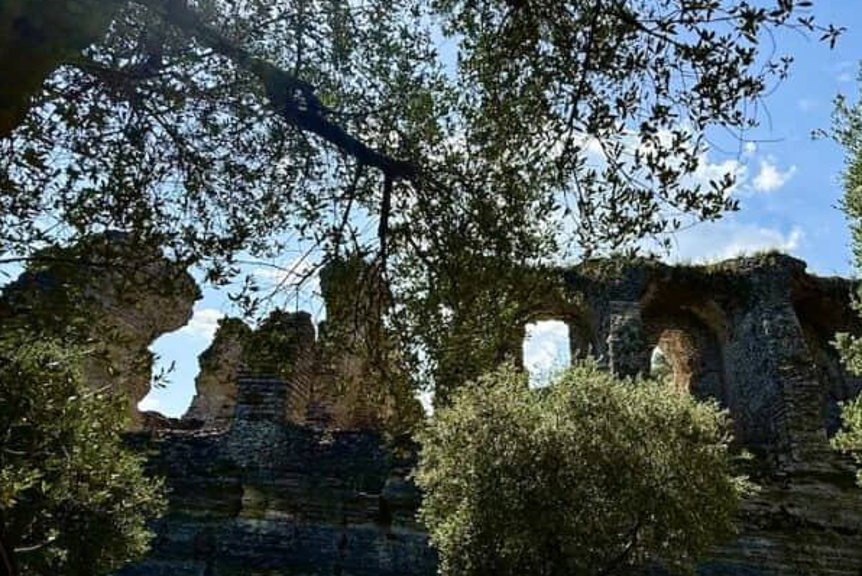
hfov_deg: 68.7
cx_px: 599
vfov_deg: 51.2
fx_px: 599
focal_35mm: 25
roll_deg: -0.5
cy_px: 326
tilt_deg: +24.1
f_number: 2.2
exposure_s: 1/1656
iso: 64
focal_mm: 2.22
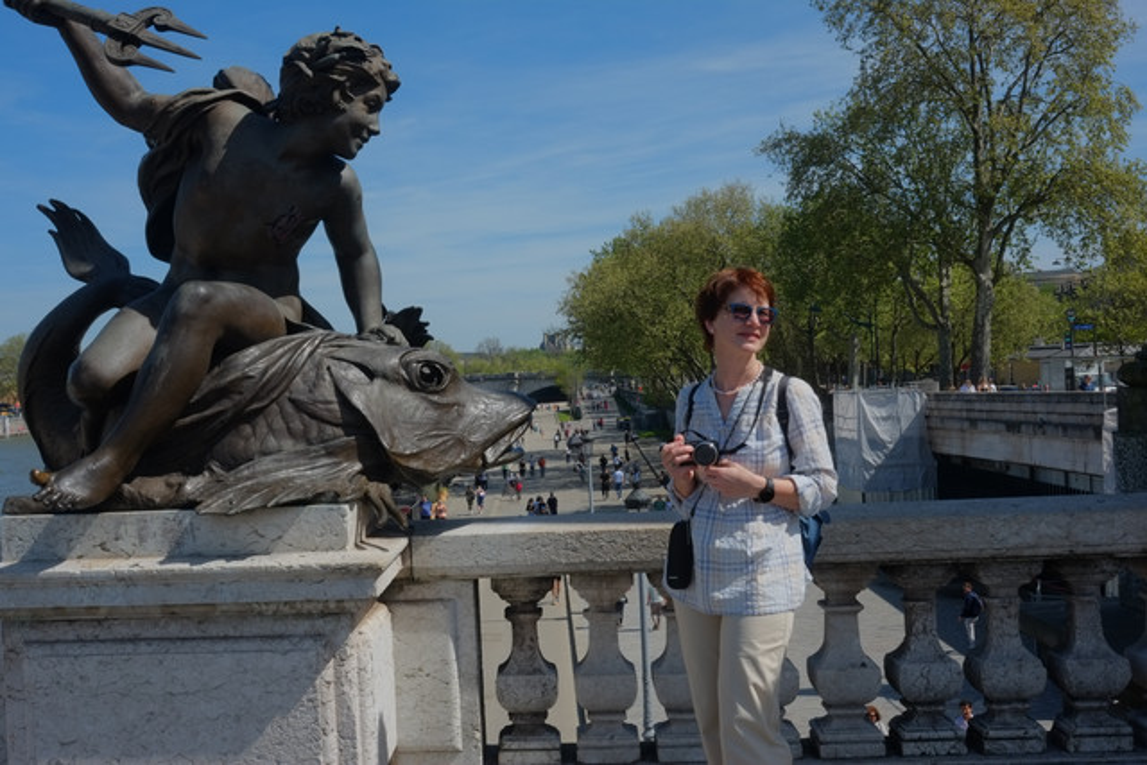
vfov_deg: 32.6
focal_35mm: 41
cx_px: 574
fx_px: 1307
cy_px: 382
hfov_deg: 47.4
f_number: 11
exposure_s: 1/350
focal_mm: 27
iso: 200
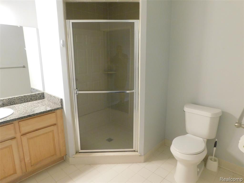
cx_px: 122
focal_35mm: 23
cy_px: 92
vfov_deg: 58.9
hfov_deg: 73.9
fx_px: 162
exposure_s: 1/20
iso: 400
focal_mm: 4
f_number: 3
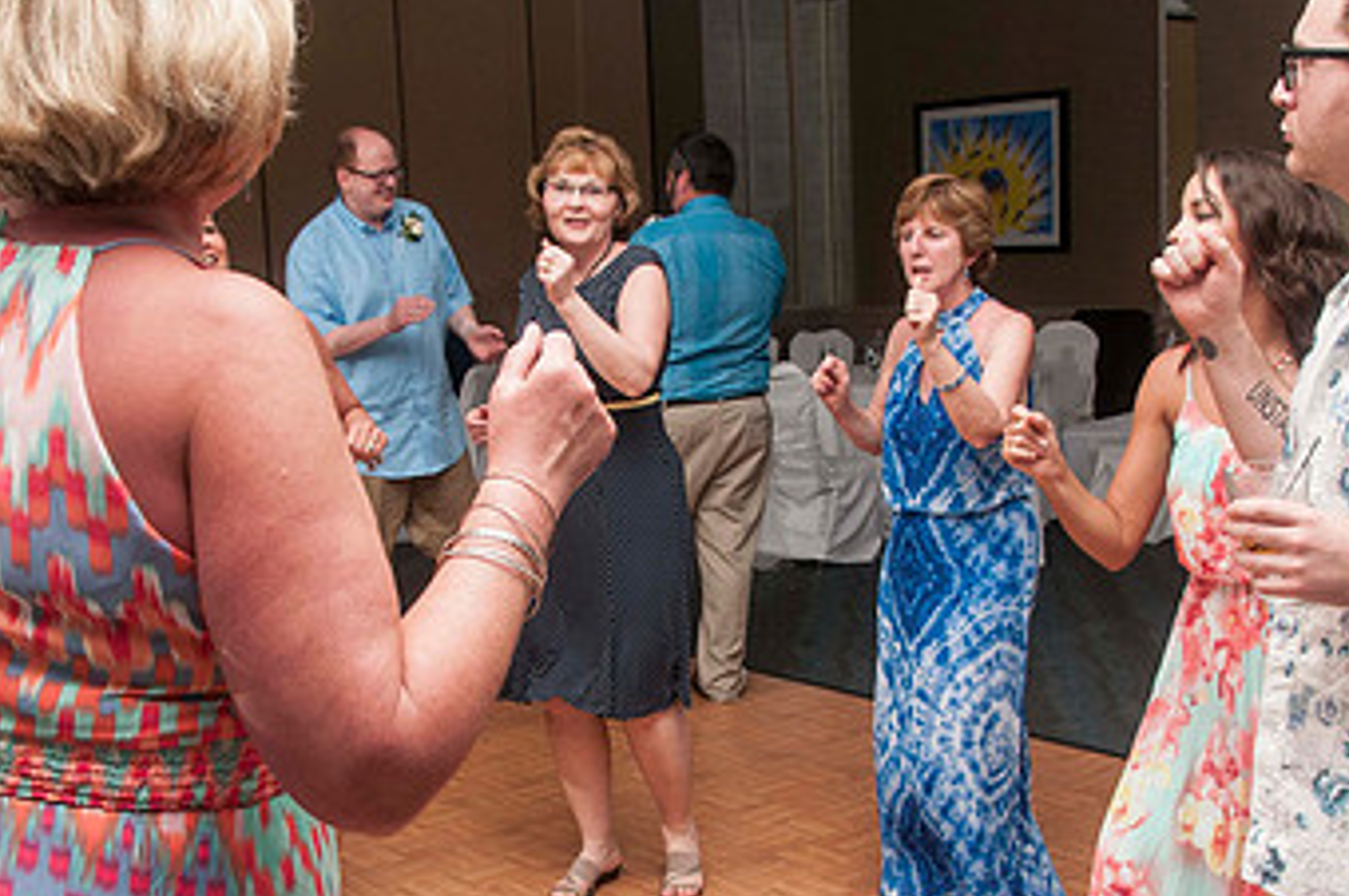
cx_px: 702
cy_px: 561
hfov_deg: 42.8
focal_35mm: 46
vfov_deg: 29.1
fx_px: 1722
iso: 400
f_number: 5.6
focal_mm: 18
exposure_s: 1/60
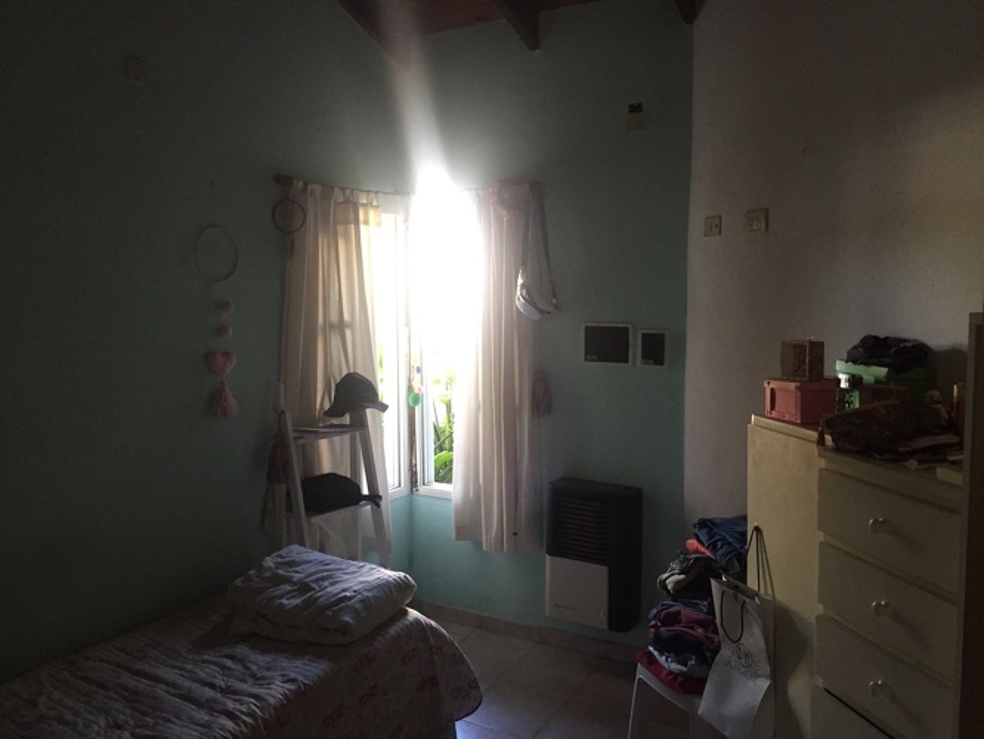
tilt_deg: -6.0
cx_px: 492
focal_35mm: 29
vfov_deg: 48.3
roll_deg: +0.0
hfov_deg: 61.6
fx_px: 825
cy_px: 370
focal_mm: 4.15
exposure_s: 1/33
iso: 200
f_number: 2.2
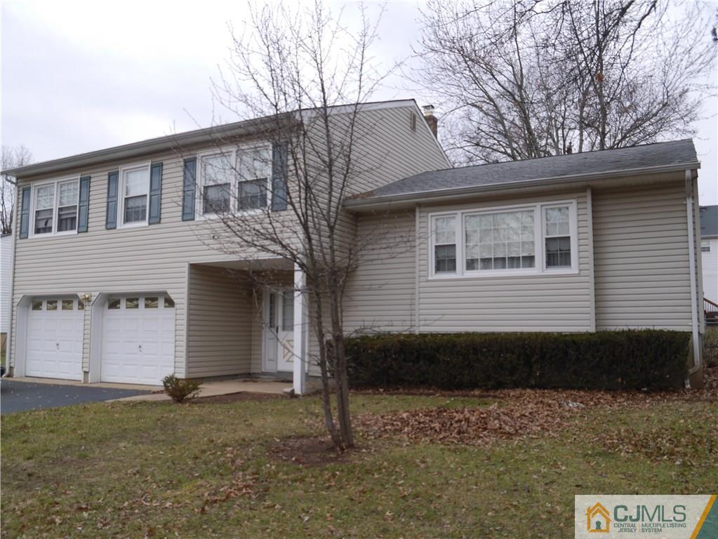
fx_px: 788
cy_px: 270
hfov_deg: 49.0
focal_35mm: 38
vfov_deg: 37.7
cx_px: 359
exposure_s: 1/60
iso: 250
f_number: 5.3
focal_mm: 19
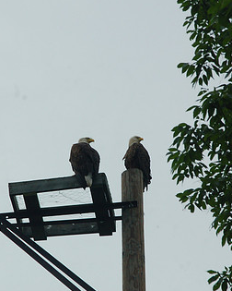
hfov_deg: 3.0
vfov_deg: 3.7
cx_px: 103
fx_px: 4446
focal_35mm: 518
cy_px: 160
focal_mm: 200
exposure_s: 1/500
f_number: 9
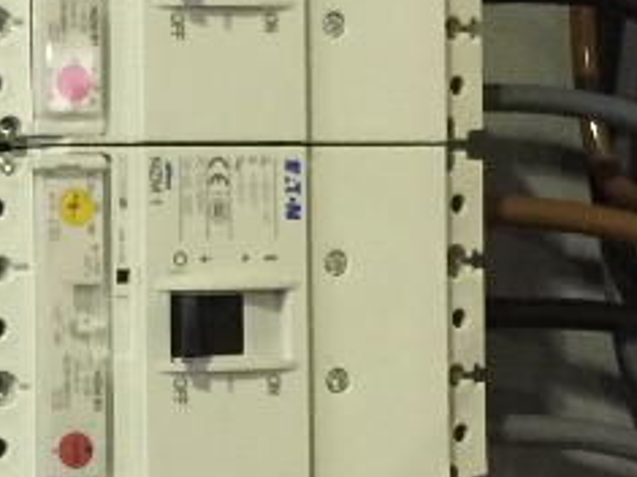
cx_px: -220
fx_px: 2722
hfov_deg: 12.9
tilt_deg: -0.6
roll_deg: +1.6
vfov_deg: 10.0
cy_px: 268
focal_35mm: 148
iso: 125
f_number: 2.2
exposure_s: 1/8
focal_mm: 4.15
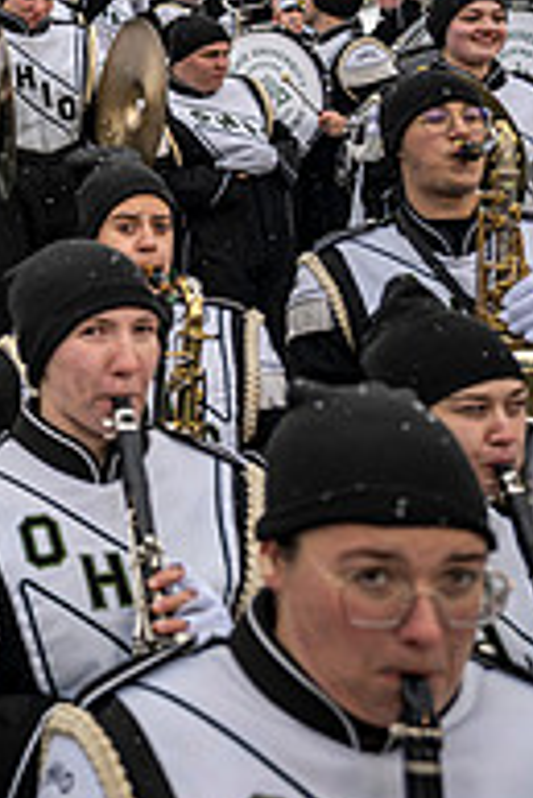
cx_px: -434
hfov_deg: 16.0
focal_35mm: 72
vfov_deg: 27.5
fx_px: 1596
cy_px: 172
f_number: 2.8
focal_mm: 24
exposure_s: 1/500
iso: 160
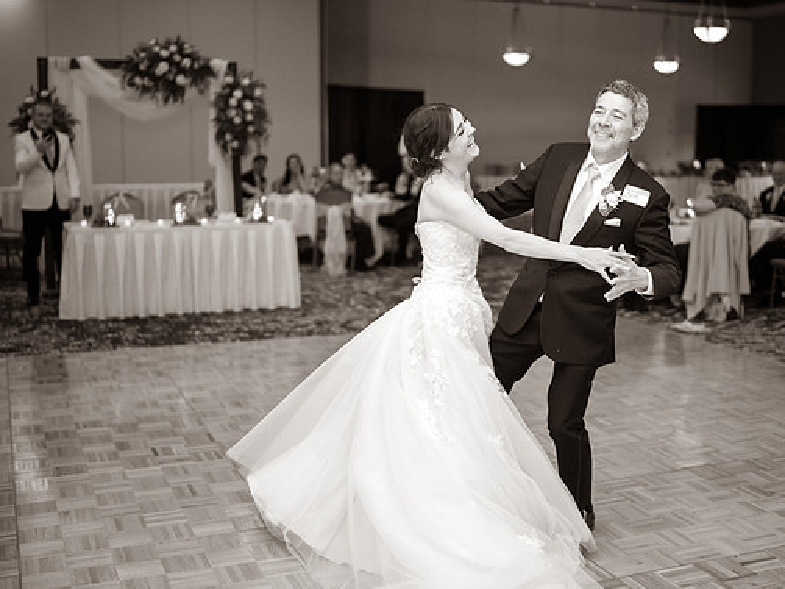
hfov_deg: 40.9
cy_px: 301
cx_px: 495
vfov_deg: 31.5
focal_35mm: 46
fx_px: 1043
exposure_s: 1/320
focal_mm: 35
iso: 2000
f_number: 1.2
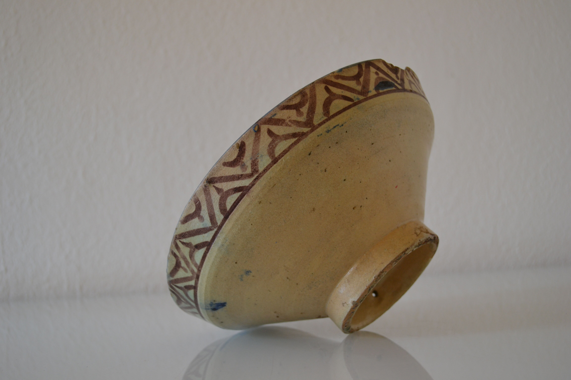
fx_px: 619
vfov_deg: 34.2
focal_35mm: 39
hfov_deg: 49.6
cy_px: 190
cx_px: 286
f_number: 4.2
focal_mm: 26
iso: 400
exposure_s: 1/80
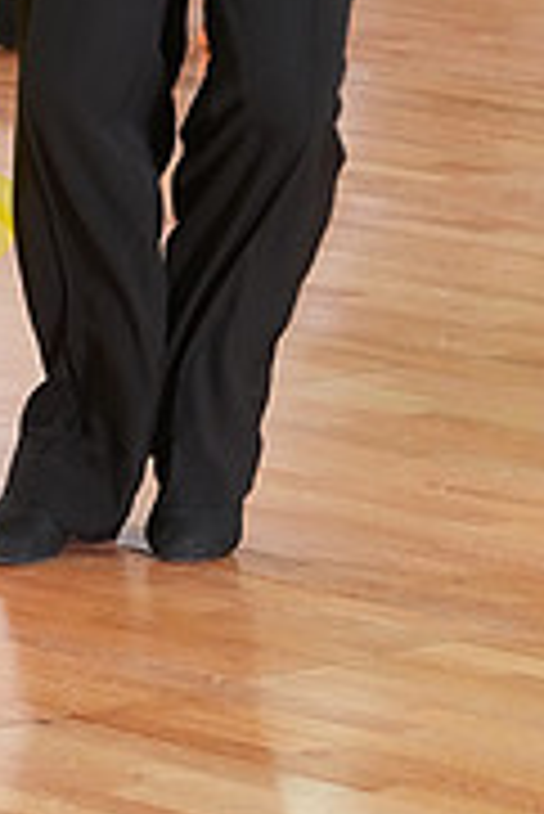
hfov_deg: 4.7
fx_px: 6651
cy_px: -315
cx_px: -128
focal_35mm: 294
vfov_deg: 6.9
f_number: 5.6
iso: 3200
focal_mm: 92
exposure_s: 1/200
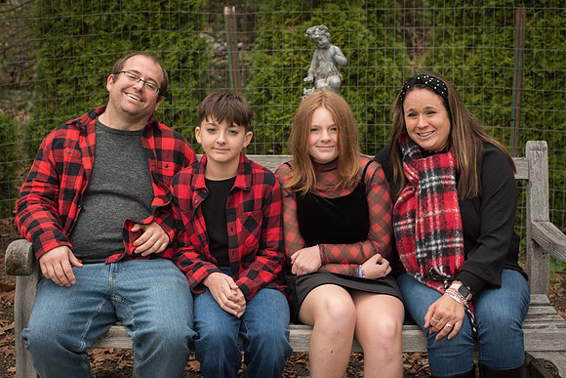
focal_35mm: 50
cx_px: 283
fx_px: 786
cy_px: 189
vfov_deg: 27.0
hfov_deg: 39.6
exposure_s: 1/160
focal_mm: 50
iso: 100
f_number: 4.5
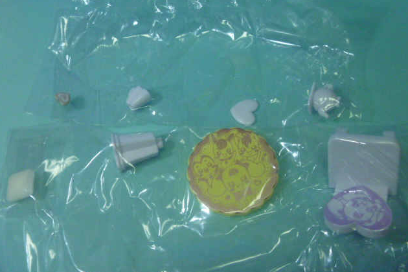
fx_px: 419
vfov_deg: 35.9
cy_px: 126
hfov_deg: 51.9
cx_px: 204
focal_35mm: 37
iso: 800
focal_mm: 6.3
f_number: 3.5
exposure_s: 1/60
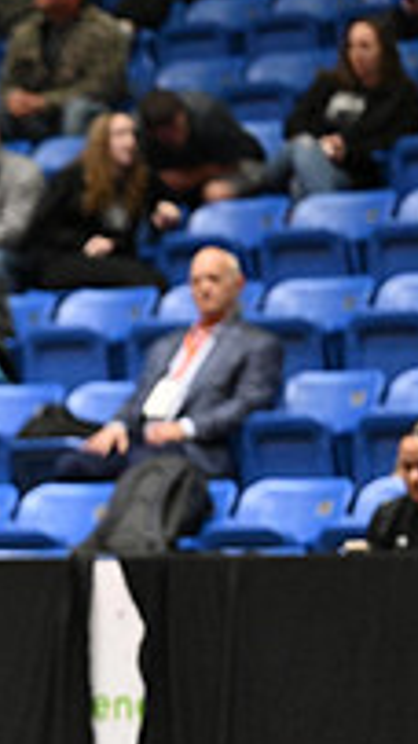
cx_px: -594
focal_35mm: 258
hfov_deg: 4.6
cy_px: 625
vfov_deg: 8.3
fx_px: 5090
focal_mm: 86
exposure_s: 1/767
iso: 6400
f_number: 2.8
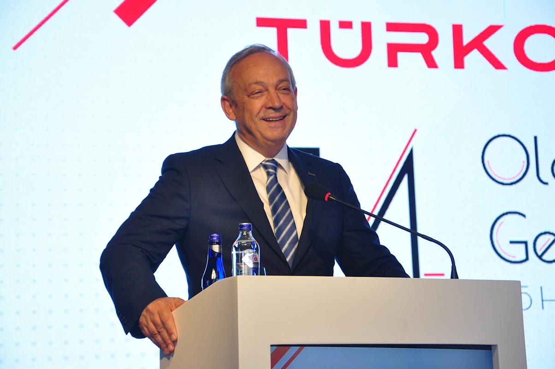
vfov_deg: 14.7
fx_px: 1432
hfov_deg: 21.9
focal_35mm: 93
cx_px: 278
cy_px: 184
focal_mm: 62
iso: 400
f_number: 5.3
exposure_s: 1/80
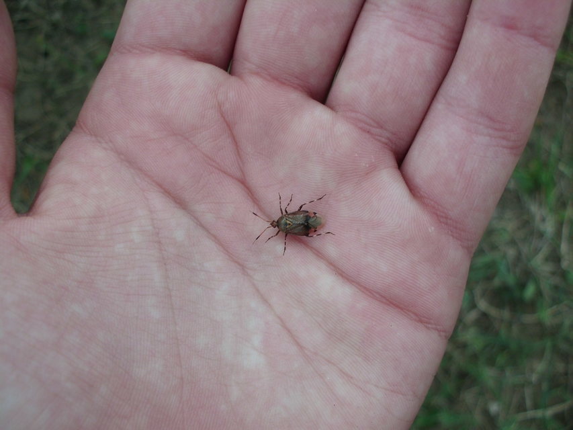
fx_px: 596
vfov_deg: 39.7
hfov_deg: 51.3
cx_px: 286
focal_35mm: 36
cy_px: 215
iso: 64
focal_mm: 6.3
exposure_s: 1/125
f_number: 7.3
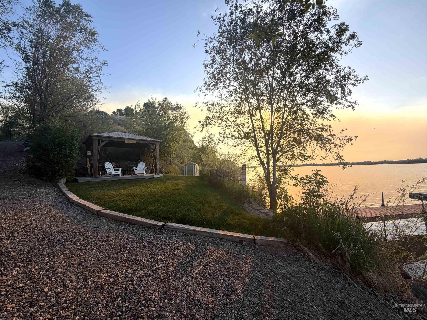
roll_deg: +1.9
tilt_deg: +2.1
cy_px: 160
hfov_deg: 102.1
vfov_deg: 85.7
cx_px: 214
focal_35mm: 14
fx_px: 173
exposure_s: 1/770
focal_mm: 2.22
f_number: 2.2
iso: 40
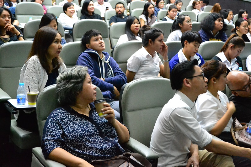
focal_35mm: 54
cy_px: 84
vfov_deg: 25.0
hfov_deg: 36.9
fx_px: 376
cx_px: 126
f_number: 5
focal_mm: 36
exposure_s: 1/15
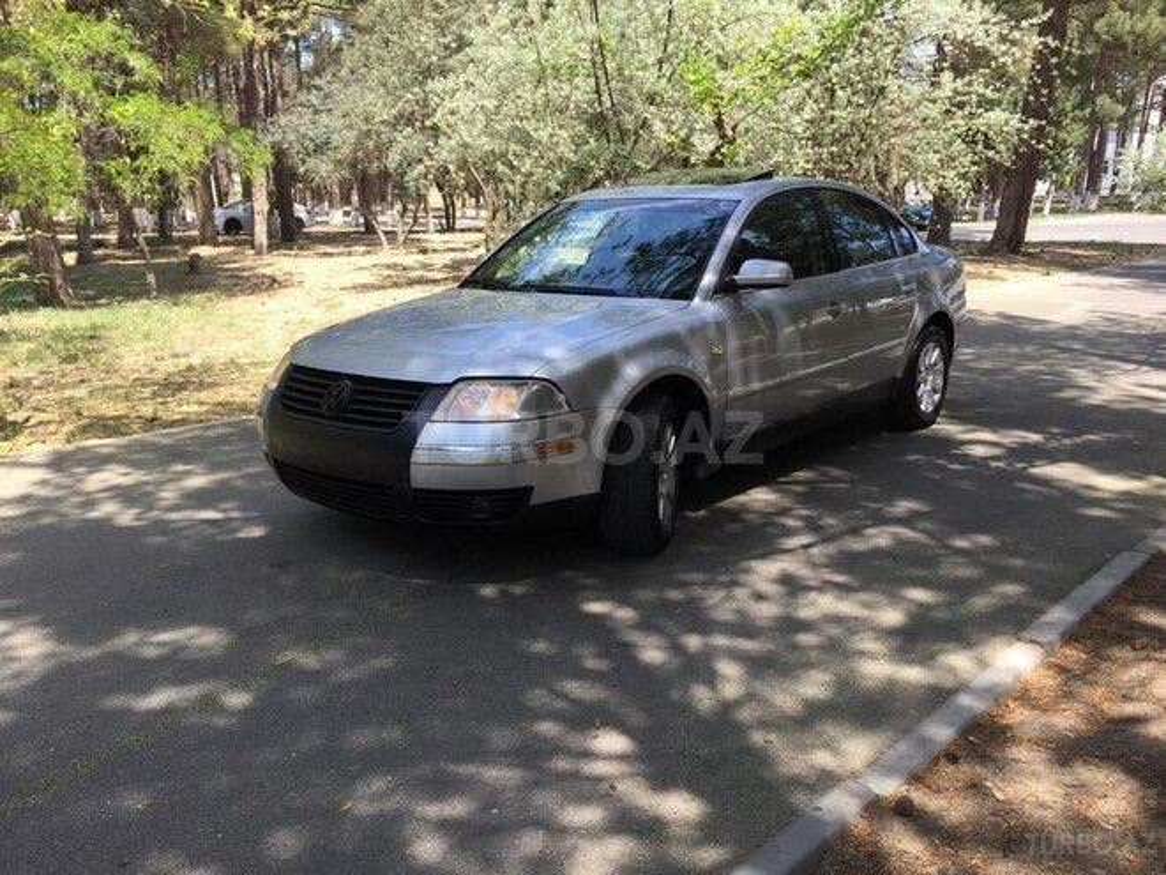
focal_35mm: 29
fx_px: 977
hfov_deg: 61.7
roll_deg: +0.3
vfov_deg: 48.2
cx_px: 583
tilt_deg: -14.1
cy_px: 438
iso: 32
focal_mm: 4.15
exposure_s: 1/494
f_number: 2.2
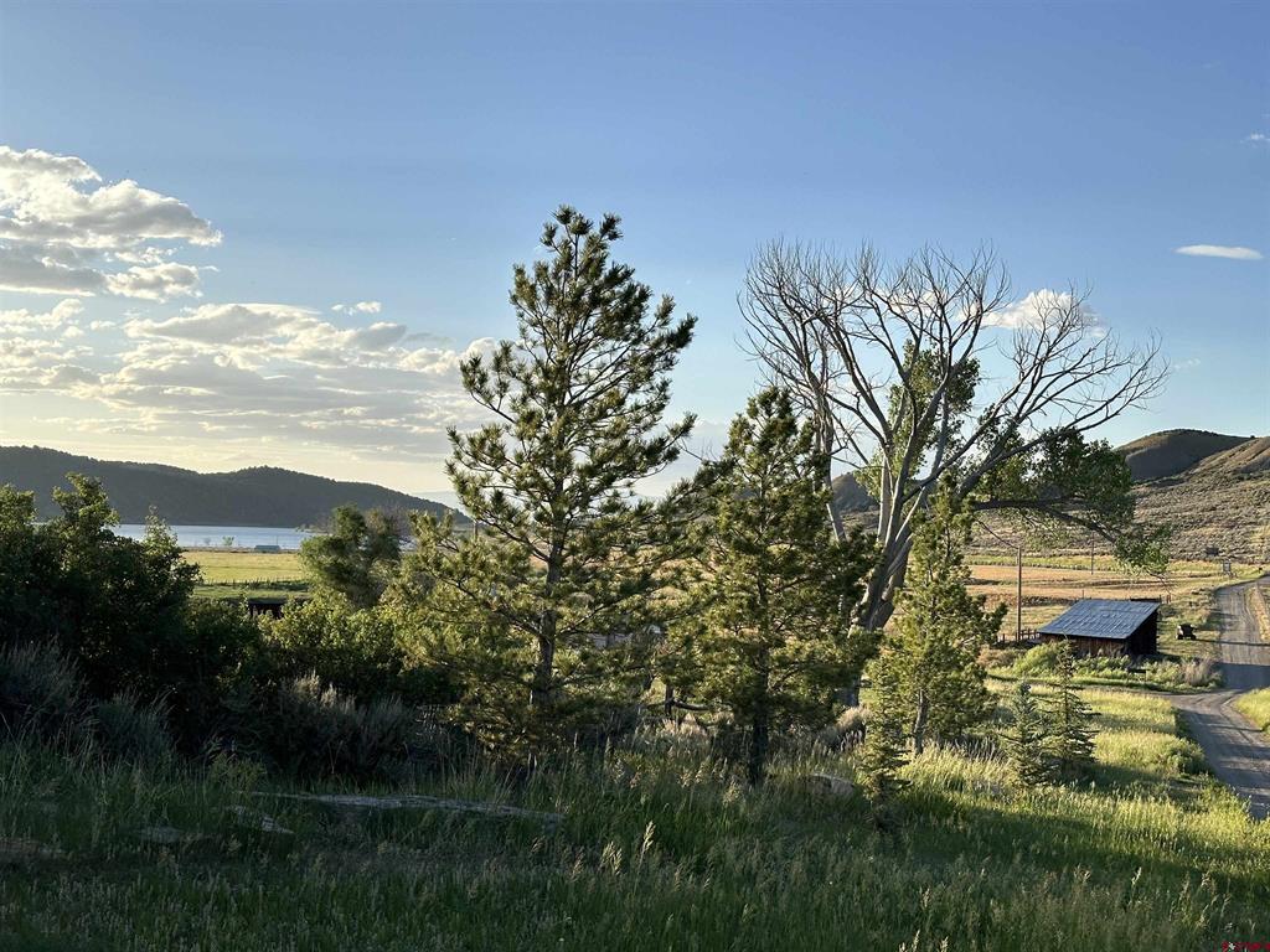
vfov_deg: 30.3
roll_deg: -1.0
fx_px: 1761
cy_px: 476
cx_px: 635
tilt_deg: +1.6
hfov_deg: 39.7
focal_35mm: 48
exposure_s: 1/2597
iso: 64
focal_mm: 6.86
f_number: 1.78
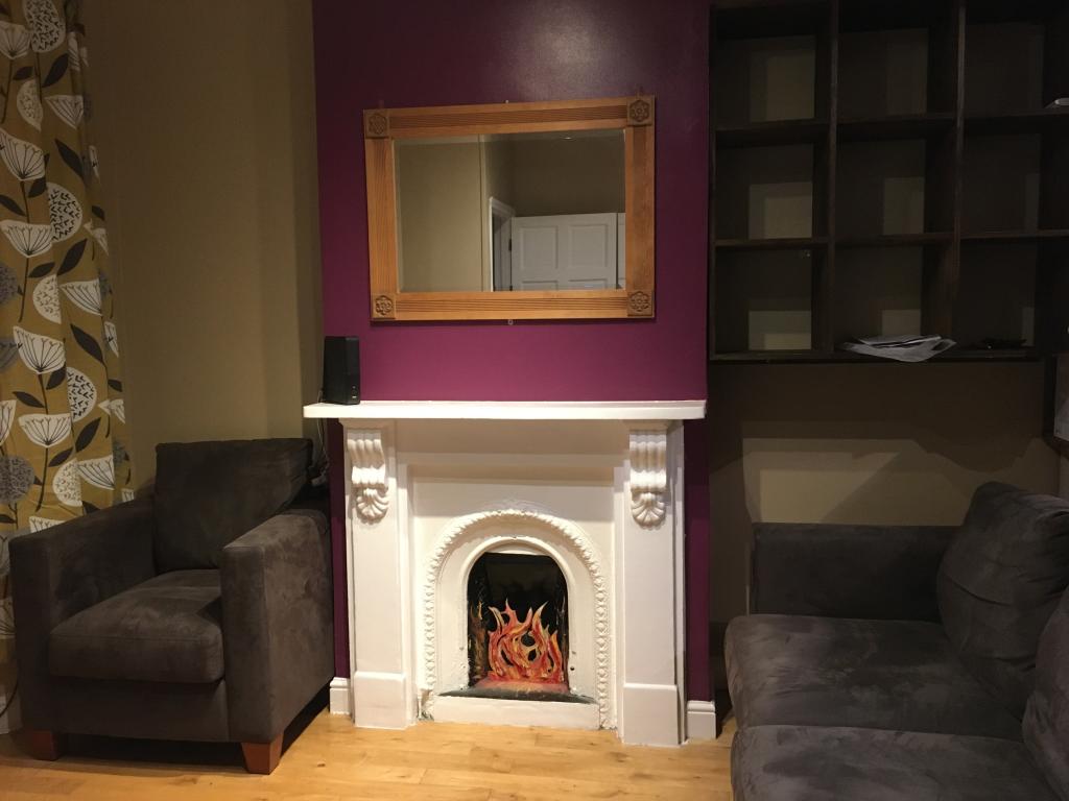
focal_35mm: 29
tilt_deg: -6.2
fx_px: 896
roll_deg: +1.3
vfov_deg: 48.2
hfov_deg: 61.7
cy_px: 400
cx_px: 534
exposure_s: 1/25
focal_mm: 4.15
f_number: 2.2
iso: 200
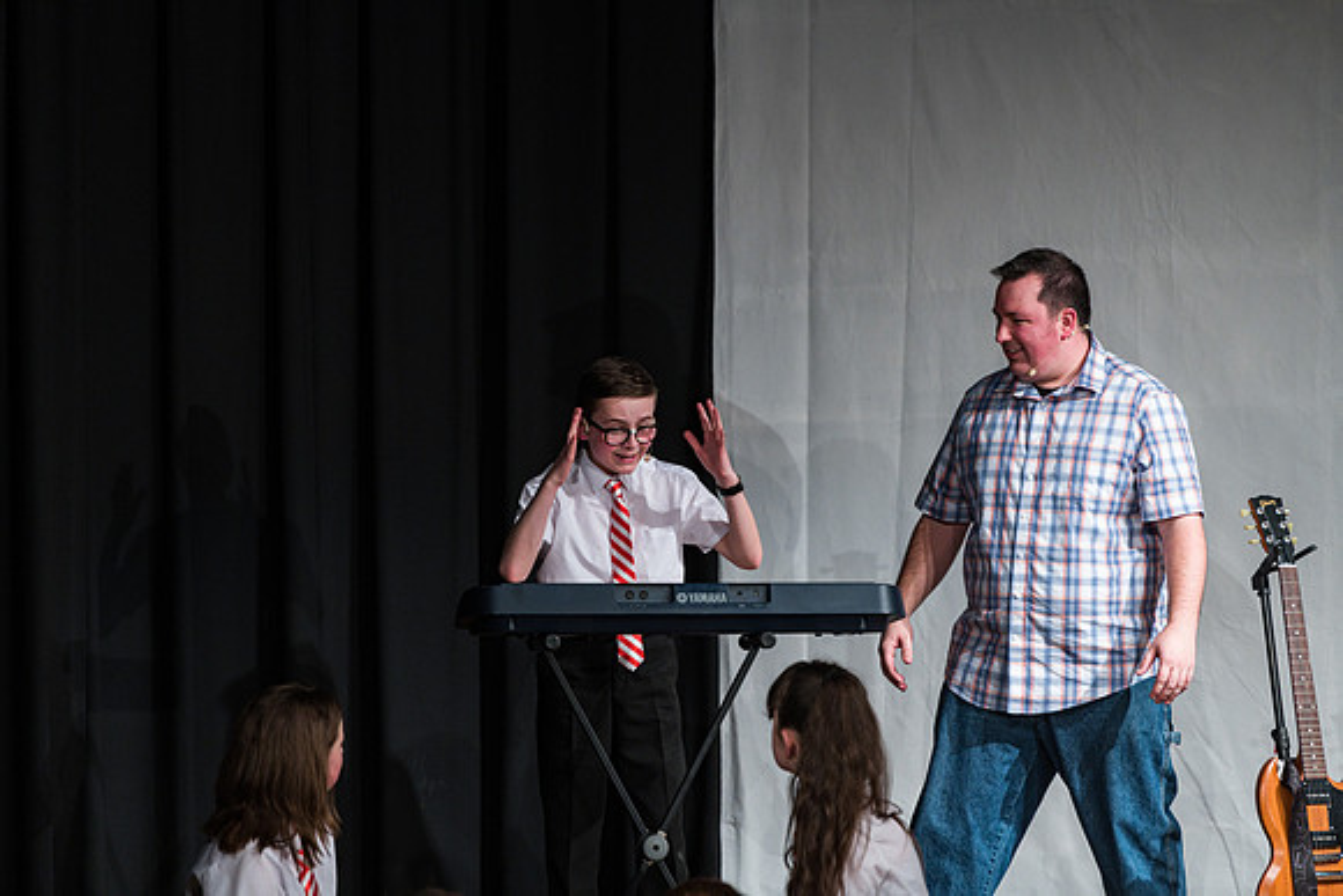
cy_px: 448
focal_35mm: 200
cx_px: 672
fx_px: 7463
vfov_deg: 6.9
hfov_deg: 10.3
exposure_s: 1/160
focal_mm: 200
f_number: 4
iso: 1250
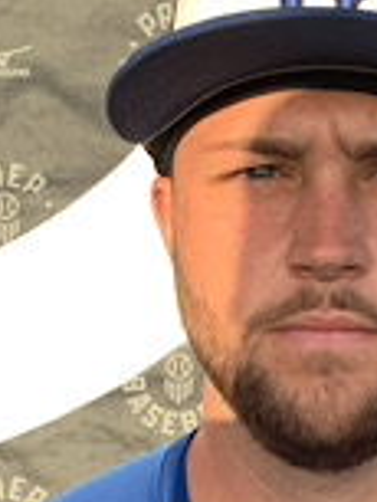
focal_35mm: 81
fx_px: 1175
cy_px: 466
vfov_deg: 23.4
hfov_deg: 18.0
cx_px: 321
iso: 25
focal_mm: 3.3
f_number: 2.4
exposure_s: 1/471
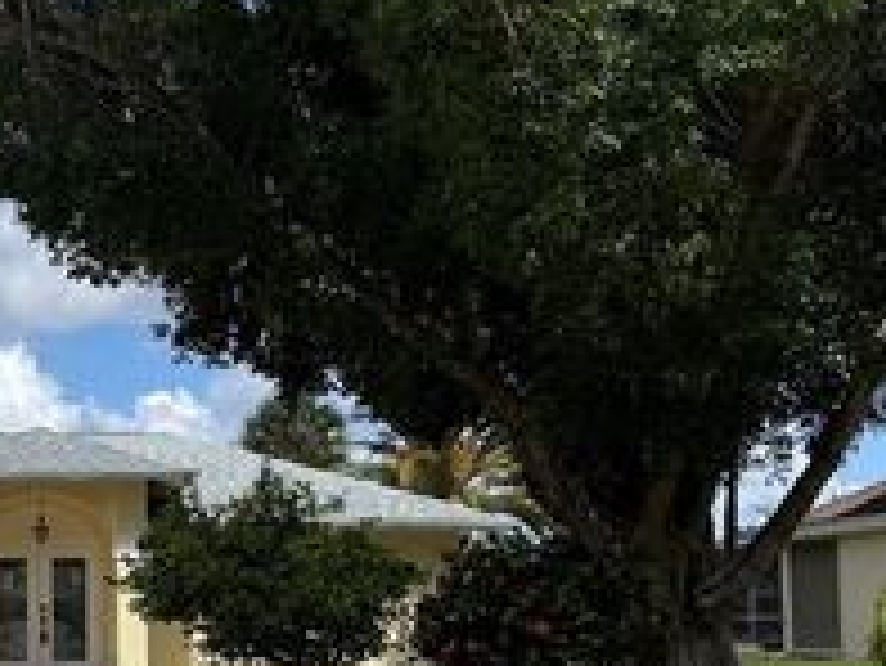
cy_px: 497
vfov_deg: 23.8
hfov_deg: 29.5
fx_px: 1562
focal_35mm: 61
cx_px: -4
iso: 80
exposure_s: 1/6173
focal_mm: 6.76
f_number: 1.78
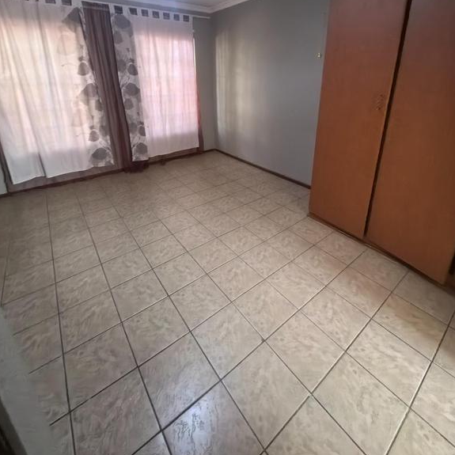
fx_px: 238
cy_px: 154
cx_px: 229
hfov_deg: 87.4
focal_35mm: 16
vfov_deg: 84.6
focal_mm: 1.76
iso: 1000
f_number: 2.2
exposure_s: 1/60
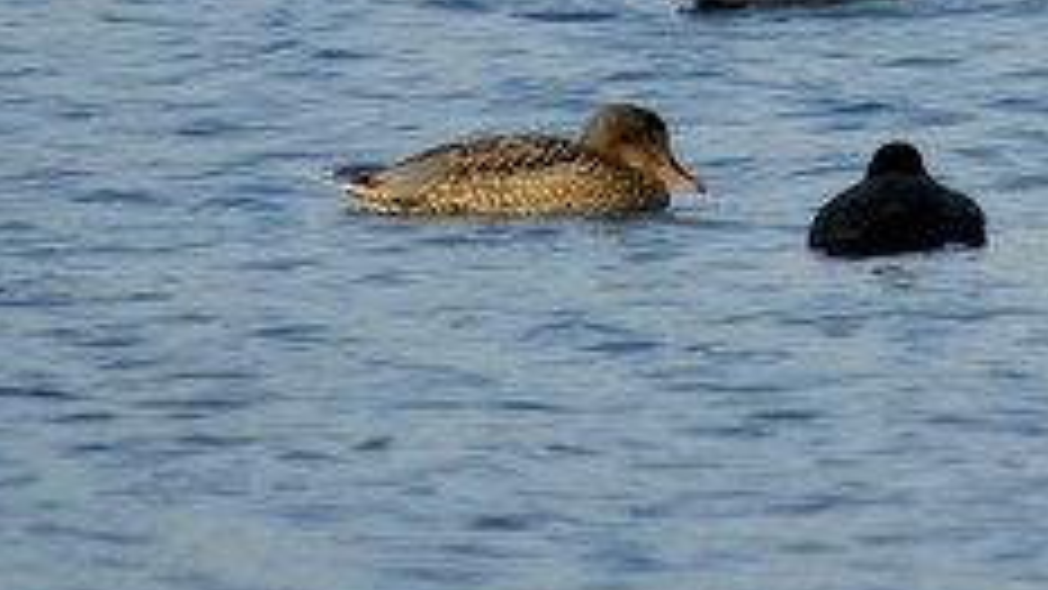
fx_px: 38427
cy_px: 119
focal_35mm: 1383
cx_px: 252
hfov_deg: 1.6
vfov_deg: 0.9
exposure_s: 1/500
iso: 100
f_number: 6.3
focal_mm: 500
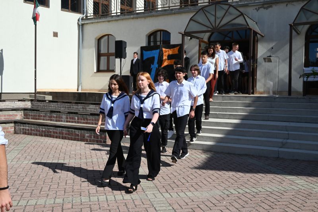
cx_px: 159
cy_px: 106
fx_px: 345
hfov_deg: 49.5
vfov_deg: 34.2
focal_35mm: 39
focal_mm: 39
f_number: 18
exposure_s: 1/1250
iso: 1600
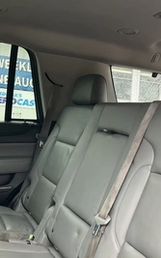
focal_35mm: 46
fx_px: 323
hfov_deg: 27.6
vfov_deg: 43.4
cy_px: 140
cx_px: 120
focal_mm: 3
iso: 64
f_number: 1.8
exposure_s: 1/77
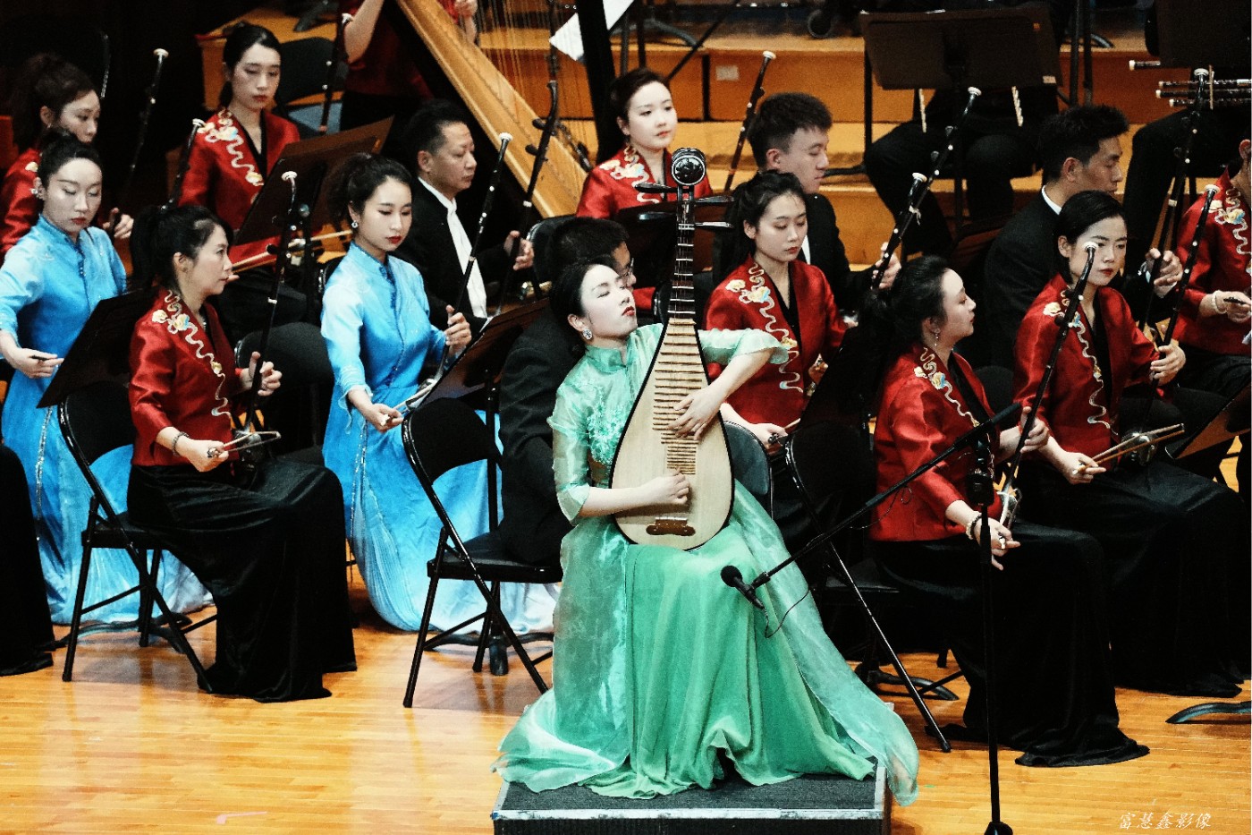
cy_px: 418
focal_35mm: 200
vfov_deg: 6.9
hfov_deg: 10.3
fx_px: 6954
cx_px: 626
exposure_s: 1/800
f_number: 5.6
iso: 8000
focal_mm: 200
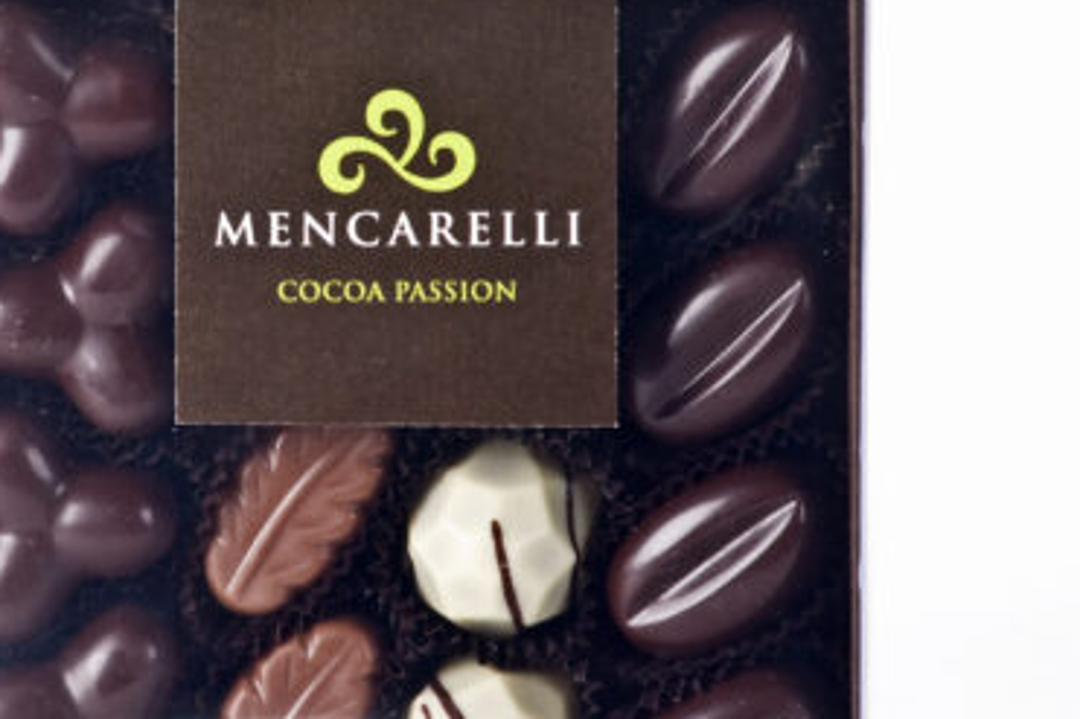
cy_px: 330
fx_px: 11484
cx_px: 358
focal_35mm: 383
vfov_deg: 3.6
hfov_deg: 5.4
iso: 100
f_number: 22
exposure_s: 1/125
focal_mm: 185
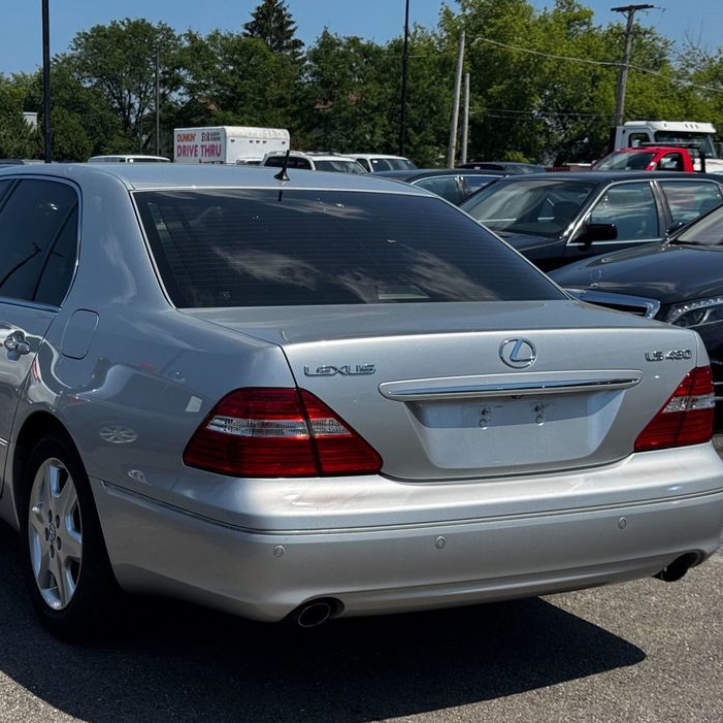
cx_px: 265
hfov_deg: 27.6
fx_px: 1465
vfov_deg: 27.7
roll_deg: -1.5
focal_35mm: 62
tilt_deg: -7.1
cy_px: 371
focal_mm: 6.76
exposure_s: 1/4975
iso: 64
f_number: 1.78
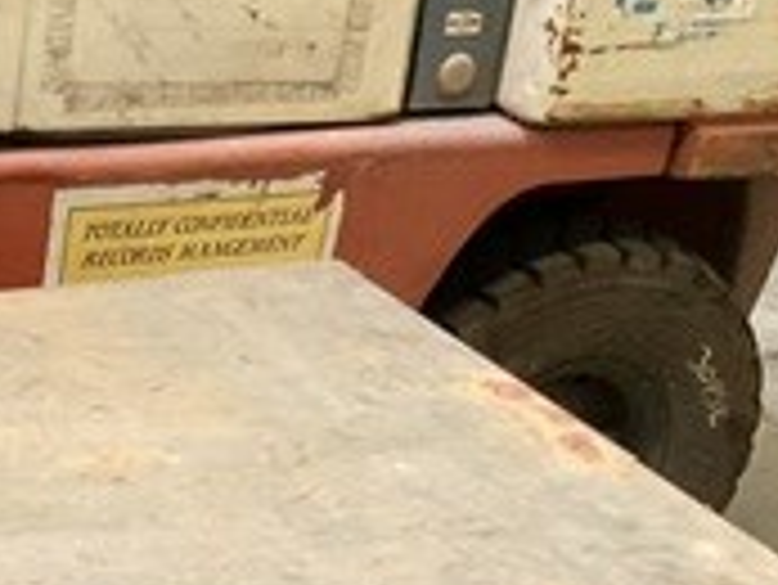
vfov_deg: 12.8
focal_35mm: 107
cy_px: 1008
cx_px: -324
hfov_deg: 16.9
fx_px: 2407
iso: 250
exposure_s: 1/60
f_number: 1.8
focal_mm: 3
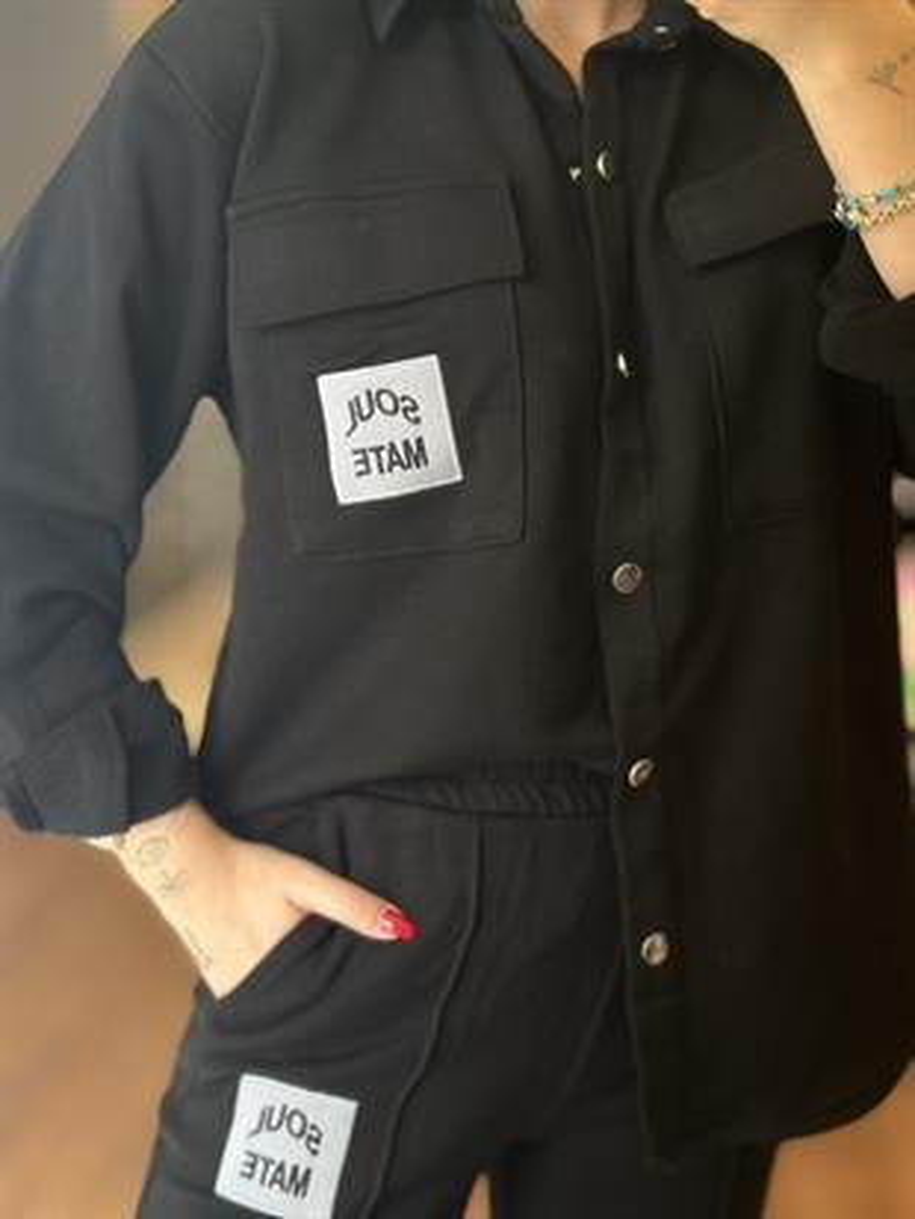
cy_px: 610
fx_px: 1691
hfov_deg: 30.3
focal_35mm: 48
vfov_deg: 39.6
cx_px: 458
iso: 160
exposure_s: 1/60
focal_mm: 6.86
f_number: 1.78
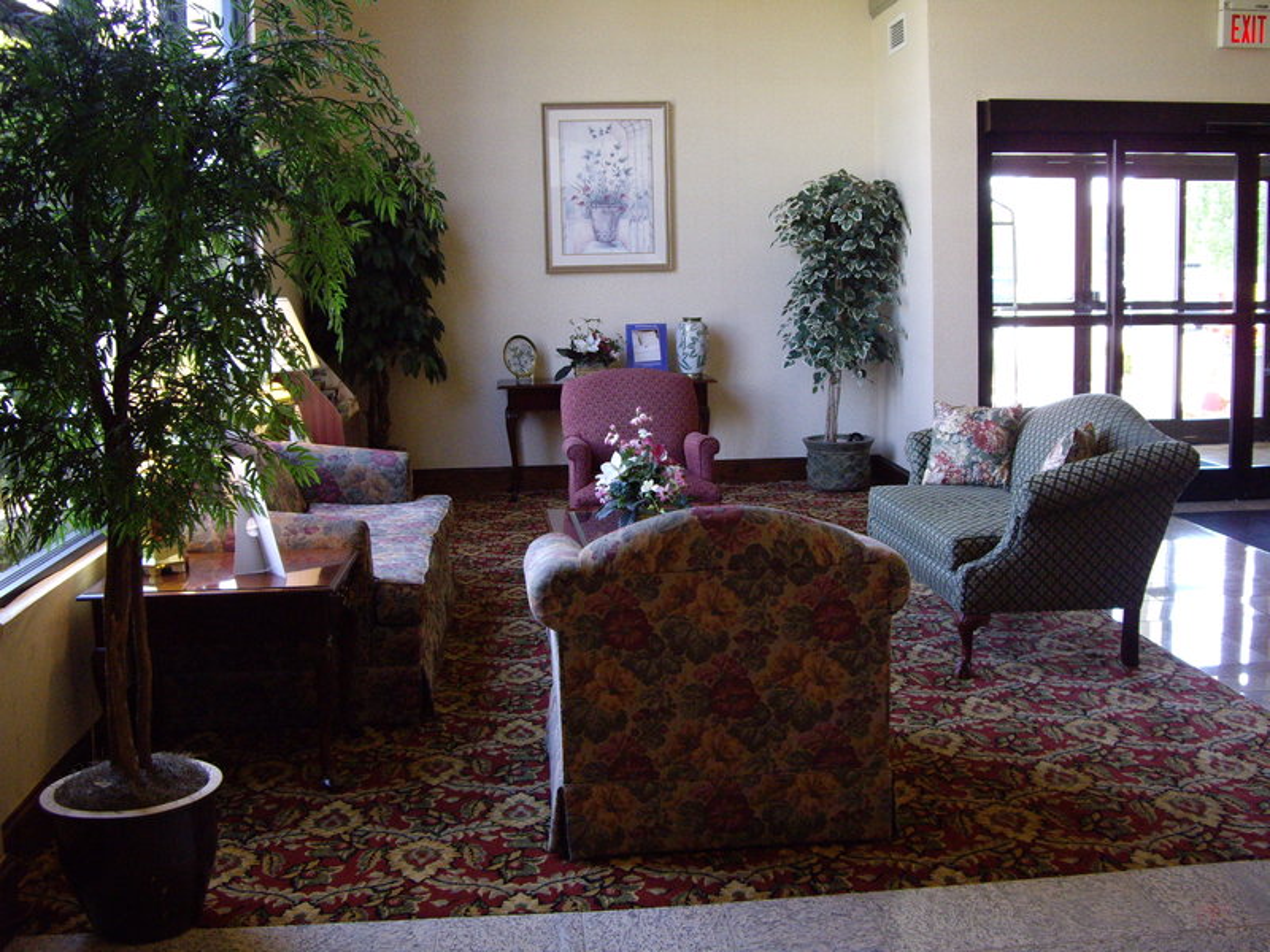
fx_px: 1394
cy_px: 476
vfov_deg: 37.7
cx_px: 635
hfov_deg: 49.0
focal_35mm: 38
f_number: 2.8
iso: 400
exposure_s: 1/80
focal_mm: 7.9
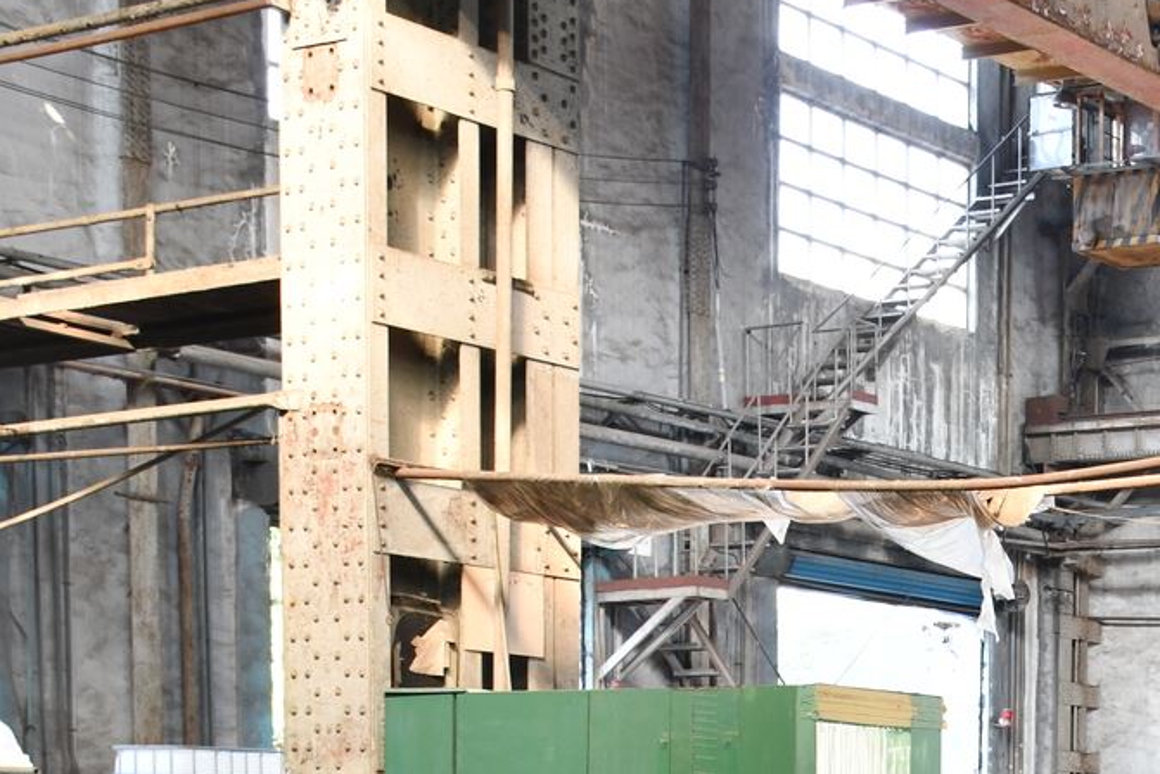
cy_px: 1164
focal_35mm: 83
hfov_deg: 23.0
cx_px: 1284
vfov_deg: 15.2
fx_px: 2675
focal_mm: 27
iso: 800
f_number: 8
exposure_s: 1/20
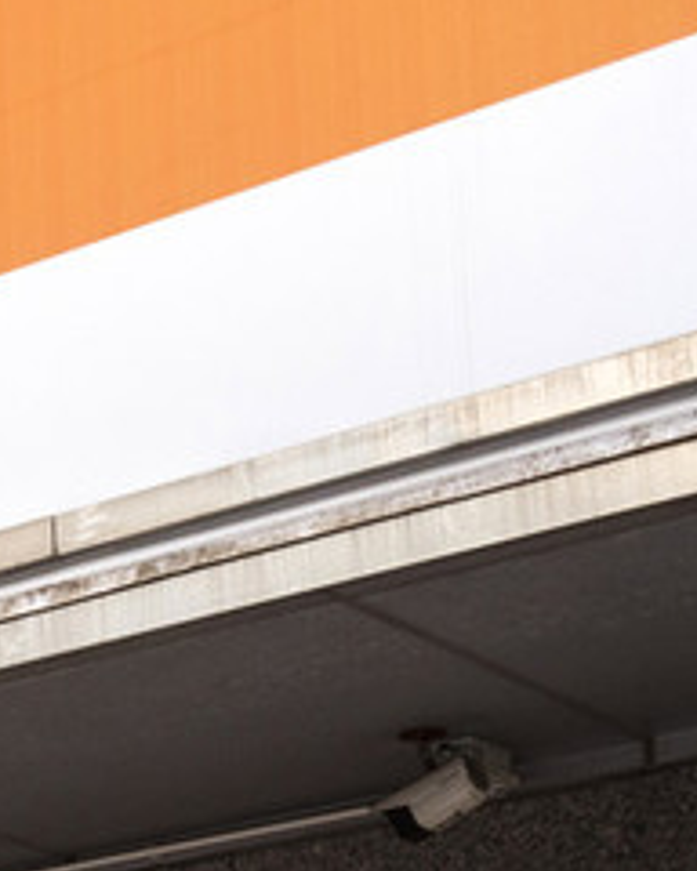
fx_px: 3301
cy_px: 1045
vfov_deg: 14.6
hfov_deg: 10.6
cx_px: -860
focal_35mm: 128
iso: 200
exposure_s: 1/250
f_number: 4
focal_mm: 11.56
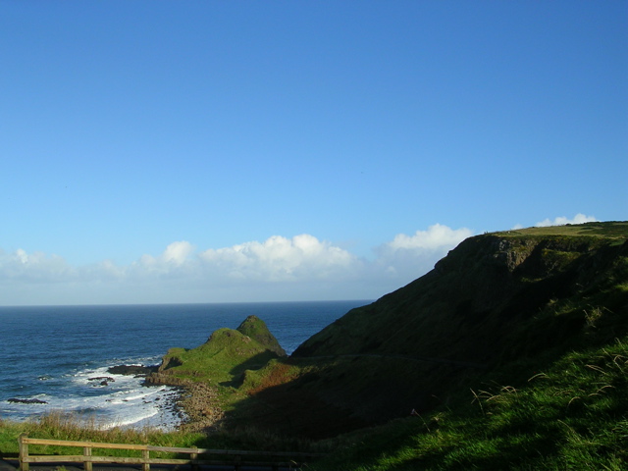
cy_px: 236
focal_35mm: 38
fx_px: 689
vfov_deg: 37.7
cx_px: 314
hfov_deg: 49.0
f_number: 5.6
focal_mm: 5.8
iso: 50
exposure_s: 1/354
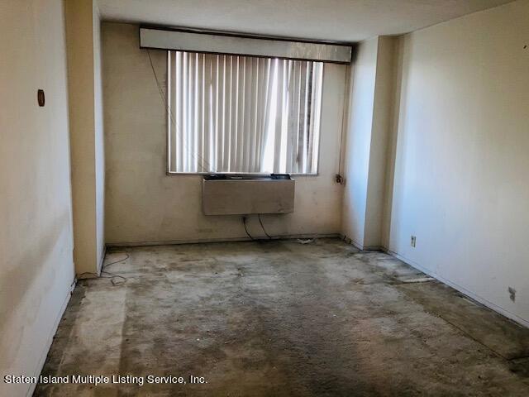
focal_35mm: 28
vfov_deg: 49.7
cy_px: 198
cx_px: 264
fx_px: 428
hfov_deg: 63.4
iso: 80
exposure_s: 1/5
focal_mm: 3.99
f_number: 1.8
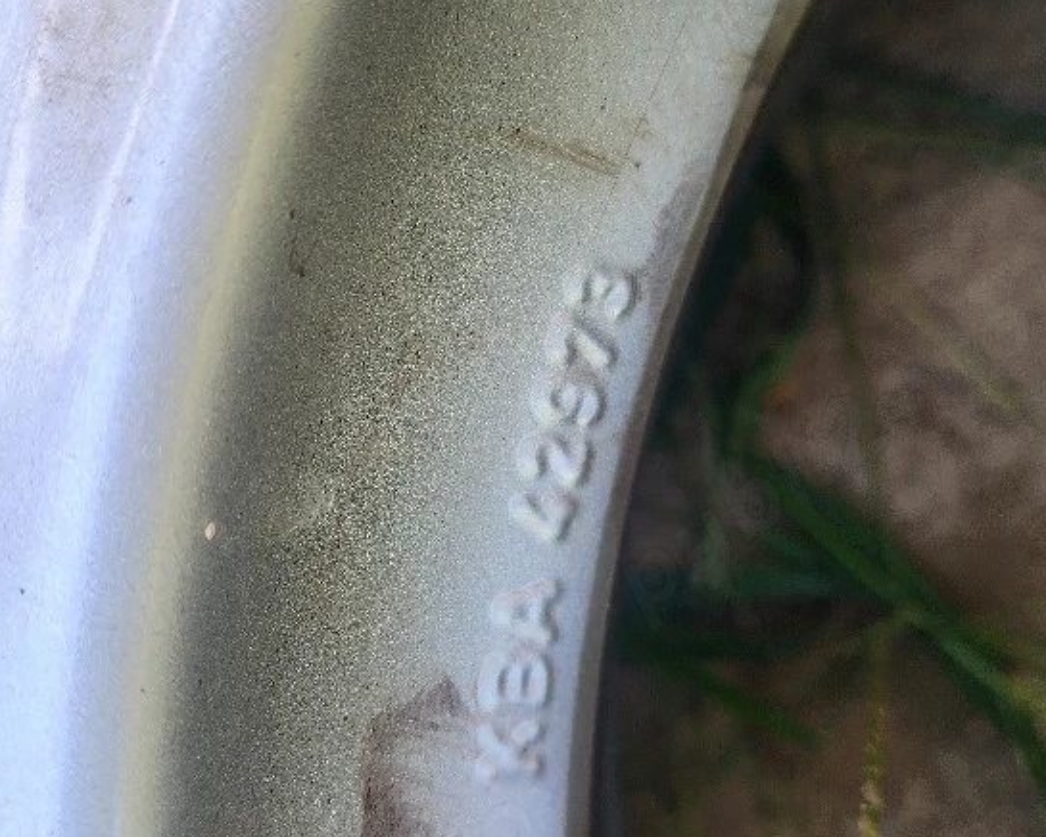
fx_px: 1331
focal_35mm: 43
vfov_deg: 34.9
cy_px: 470
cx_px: 455
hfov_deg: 42.8
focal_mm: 5
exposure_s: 1/108
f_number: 1.8
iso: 50
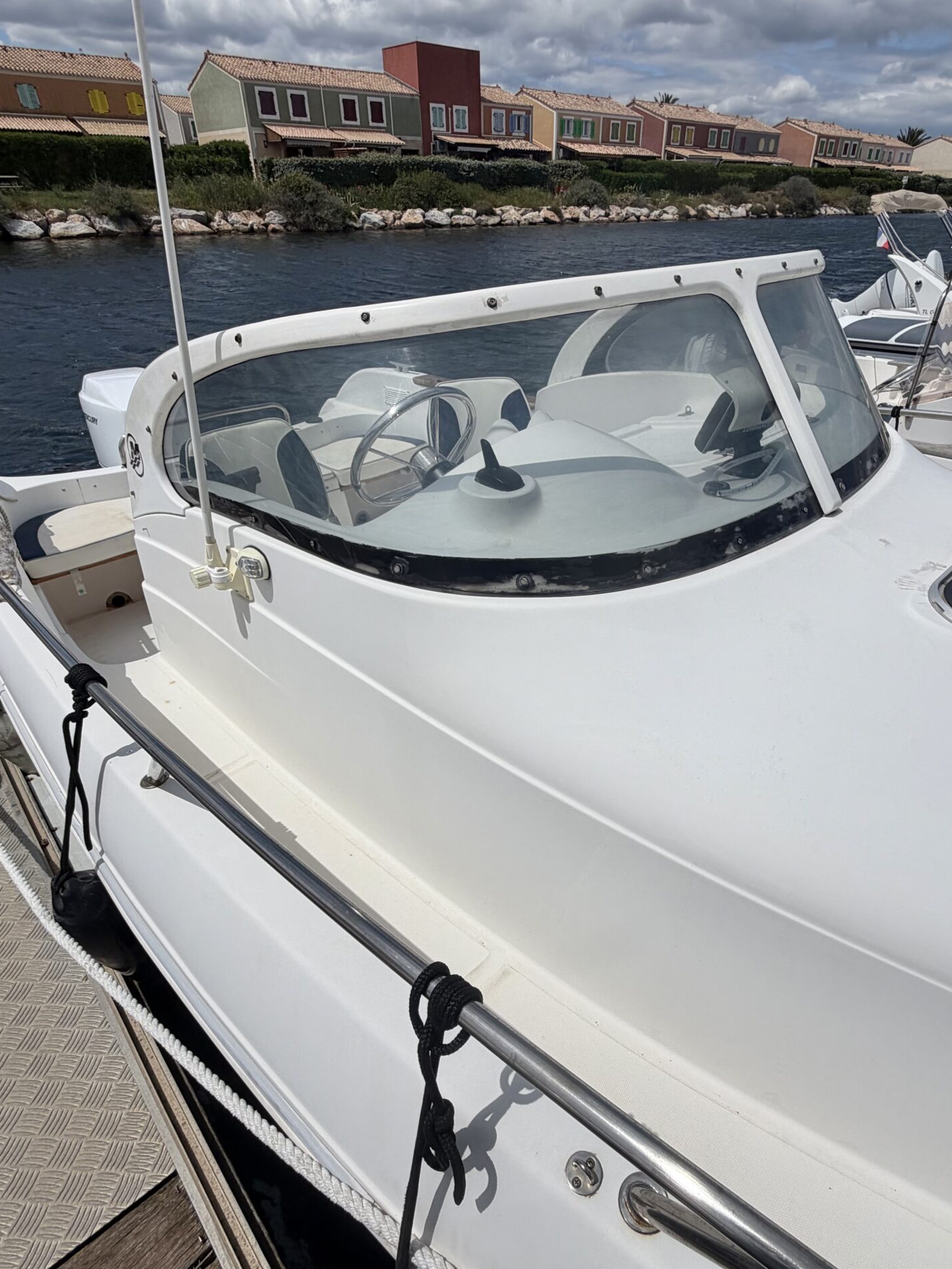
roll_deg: +0.1
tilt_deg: -32.3
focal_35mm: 19
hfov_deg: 68.5
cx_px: 524
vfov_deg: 84.7
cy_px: 639
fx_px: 697
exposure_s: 1/2841
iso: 20
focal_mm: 2.22
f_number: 2.2
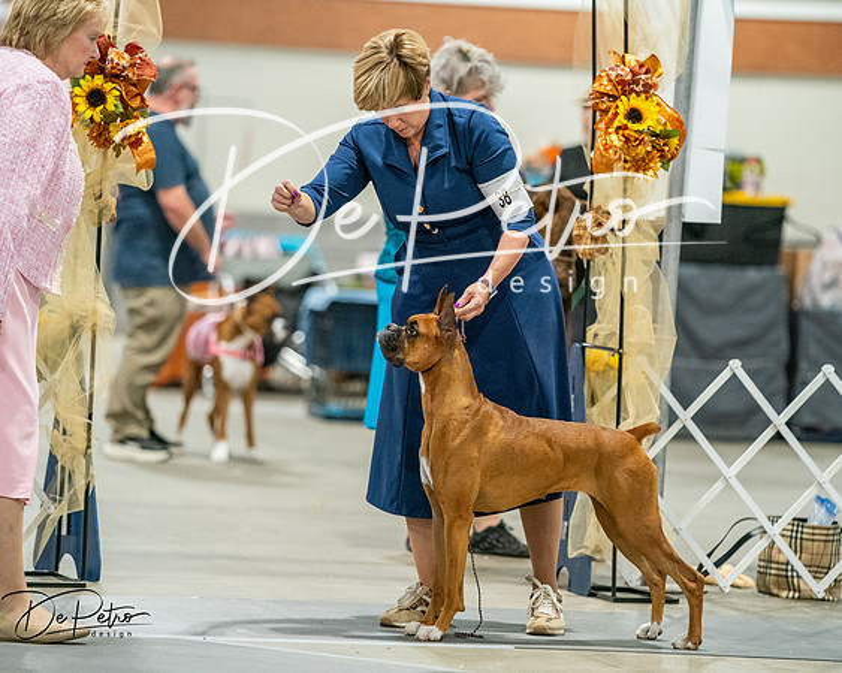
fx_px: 5611
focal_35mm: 225
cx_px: 421
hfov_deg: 8.6
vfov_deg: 6.9
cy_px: 336
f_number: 3.2
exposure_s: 1/250
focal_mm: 200
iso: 6400
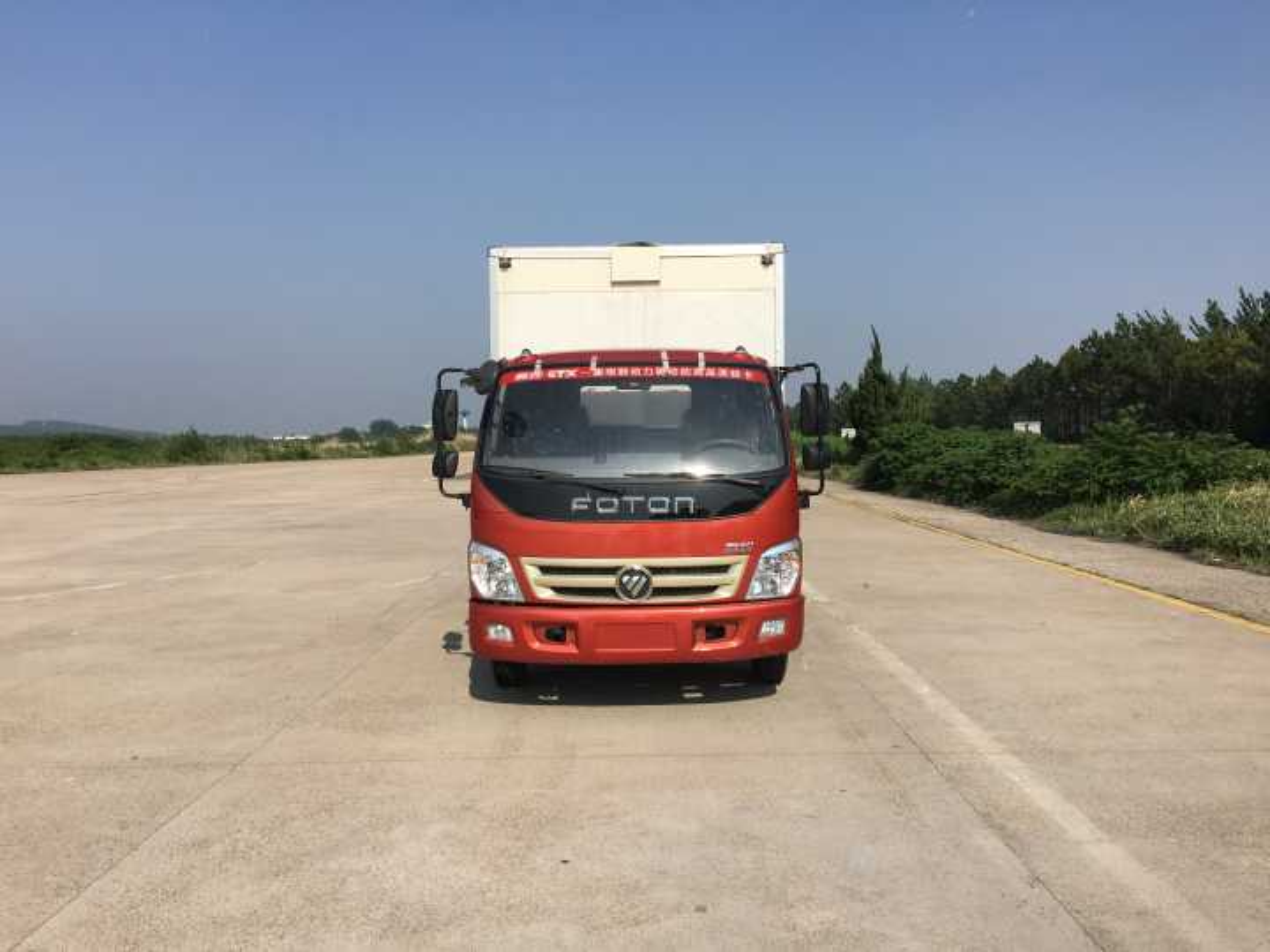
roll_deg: +0.8
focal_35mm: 29
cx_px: 635
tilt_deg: -0.2
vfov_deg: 48.2
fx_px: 1064
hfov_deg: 61.7
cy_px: 476
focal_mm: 4.15
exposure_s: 1/1972
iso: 25
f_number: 2.2
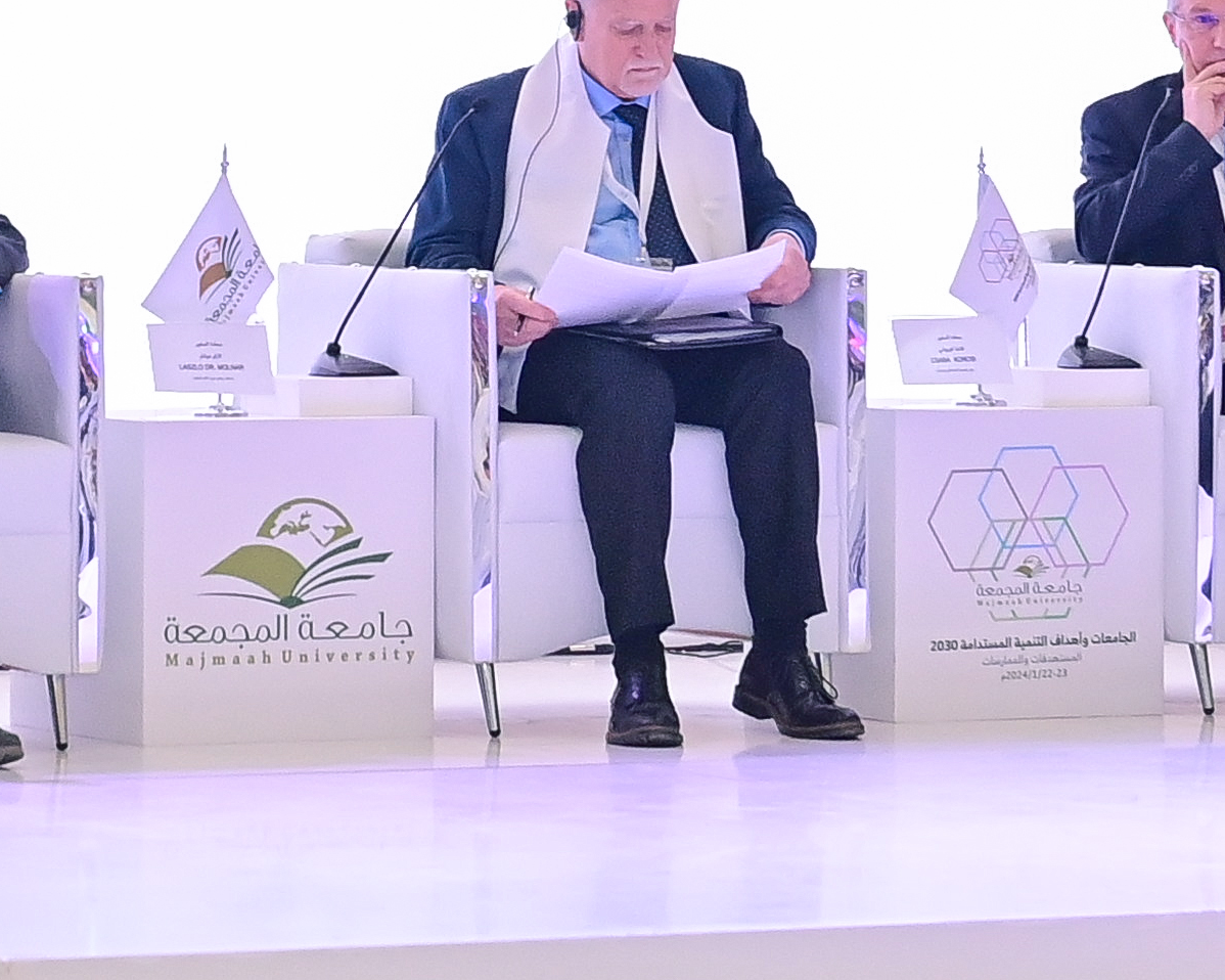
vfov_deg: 6.4
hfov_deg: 8.0
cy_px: -236
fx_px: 8700
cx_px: 182
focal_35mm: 240
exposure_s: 1/200
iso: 2500
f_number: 5
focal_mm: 55
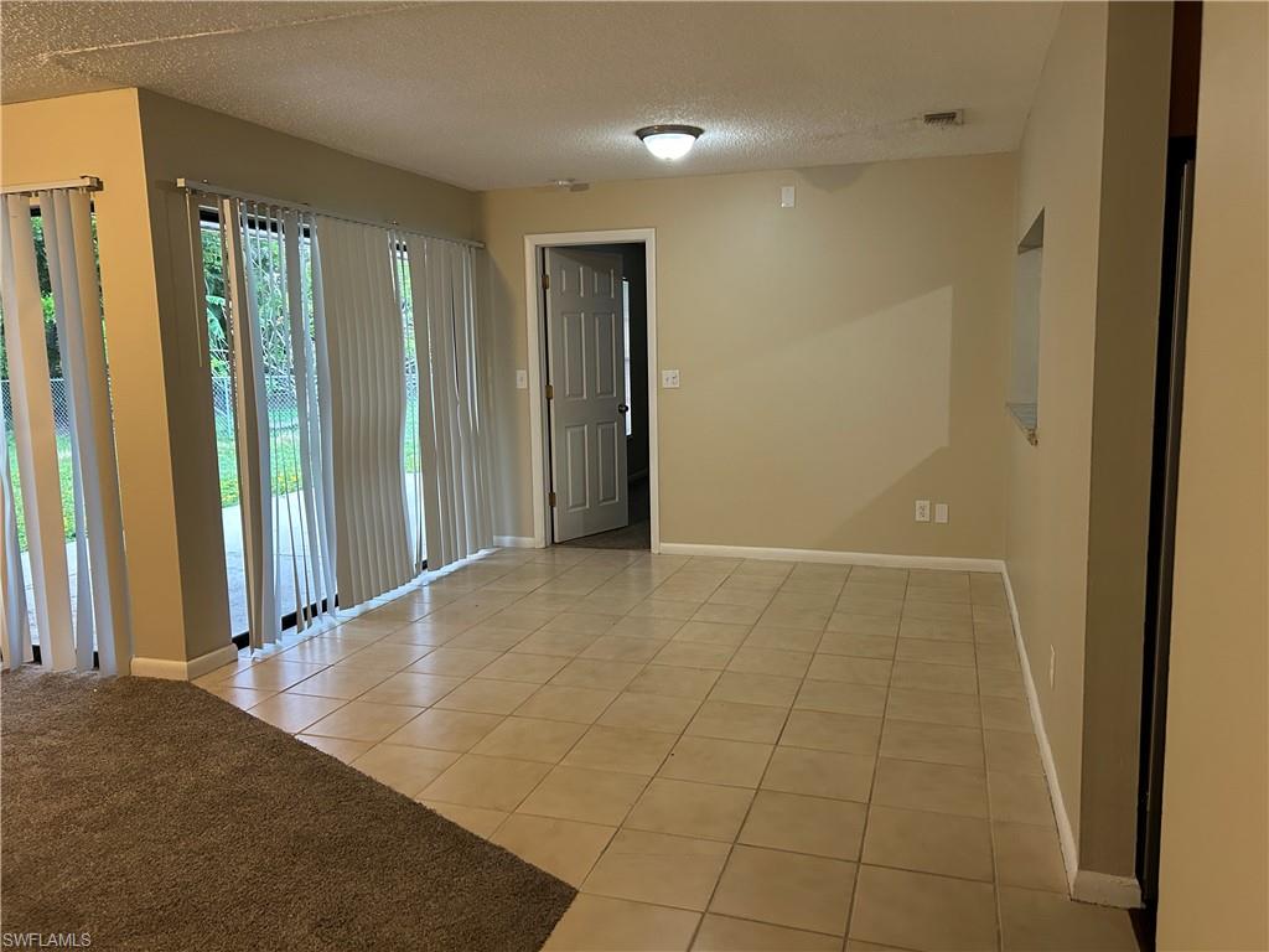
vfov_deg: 53.1
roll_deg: +0.3
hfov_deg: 67.3
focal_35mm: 26
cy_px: 476
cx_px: 634
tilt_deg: -7.1
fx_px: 953
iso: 250
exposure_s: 1/60
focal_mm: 5.7
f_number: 1.5
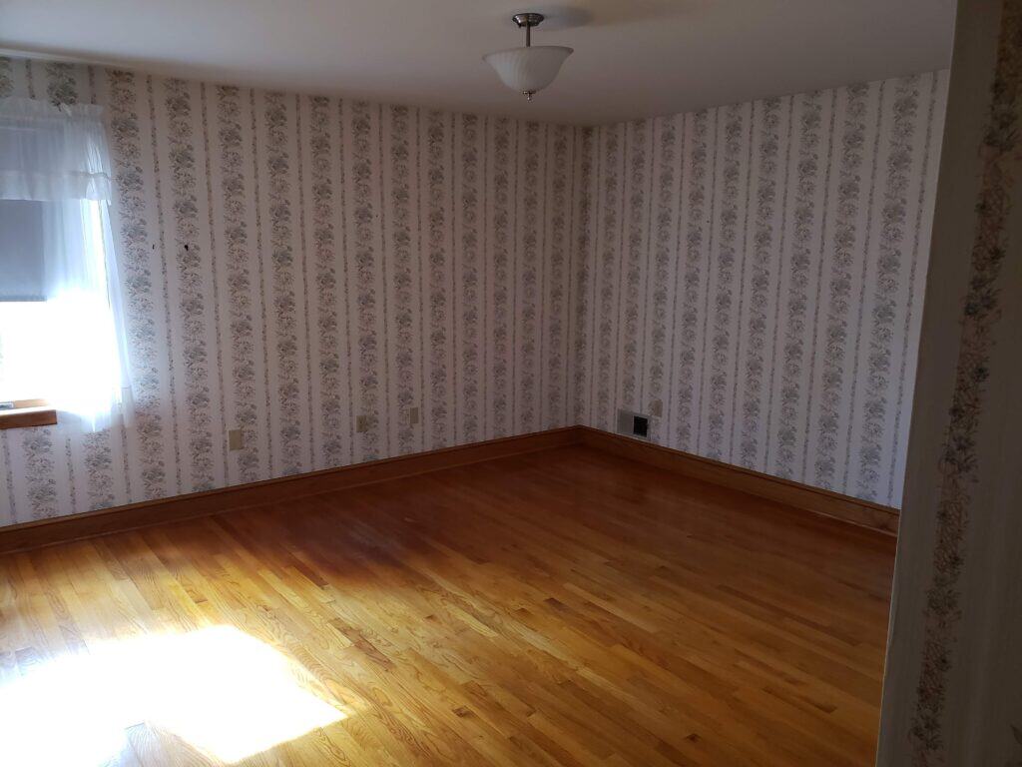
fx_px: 768
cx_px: 511
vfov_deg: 53.1
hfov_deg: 67.3
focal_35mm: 26
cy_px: 384
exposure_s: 1/60
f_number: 2.4
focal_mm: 4.3
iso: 250
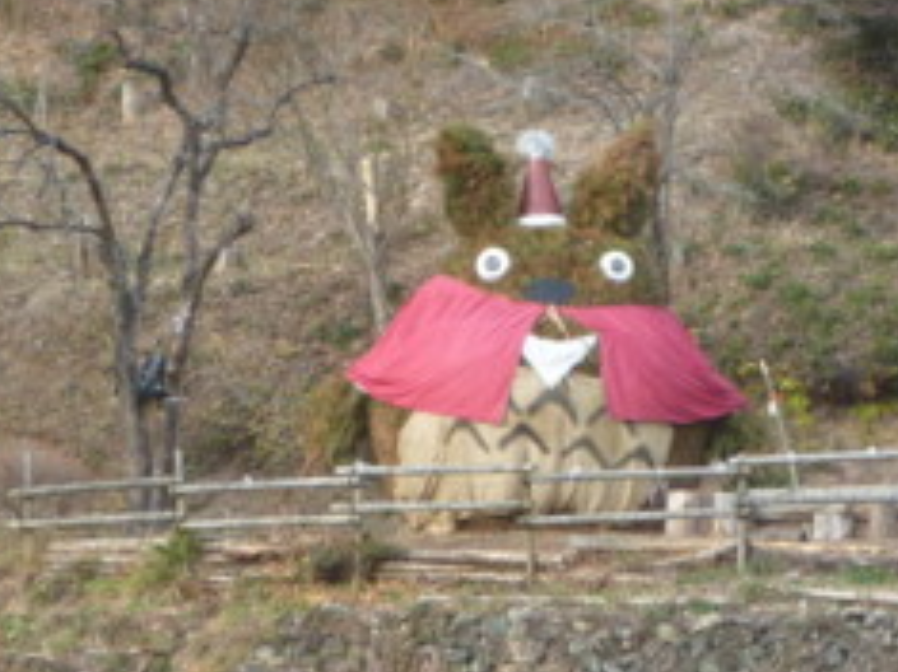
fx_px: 5212
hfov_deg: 9.8
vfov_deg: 7.4
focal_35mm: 201
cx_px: 585
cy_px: 328
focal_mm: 13.4
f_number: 5.5
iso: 125
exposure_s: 1/40
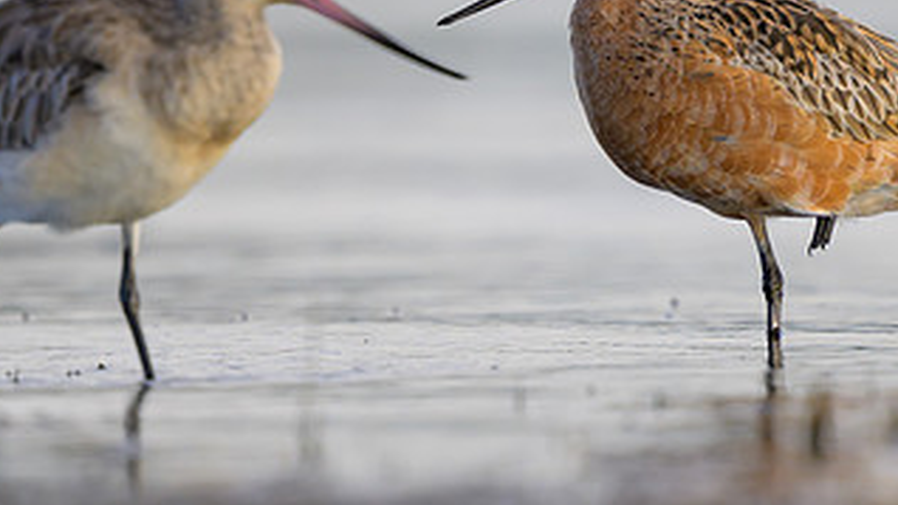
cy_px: 185
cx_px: 509
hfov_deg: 1.4
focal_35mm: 1598
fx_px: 38057
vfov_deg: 0.8
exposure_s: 1/1600
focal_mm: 400
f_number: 2.8
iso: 180
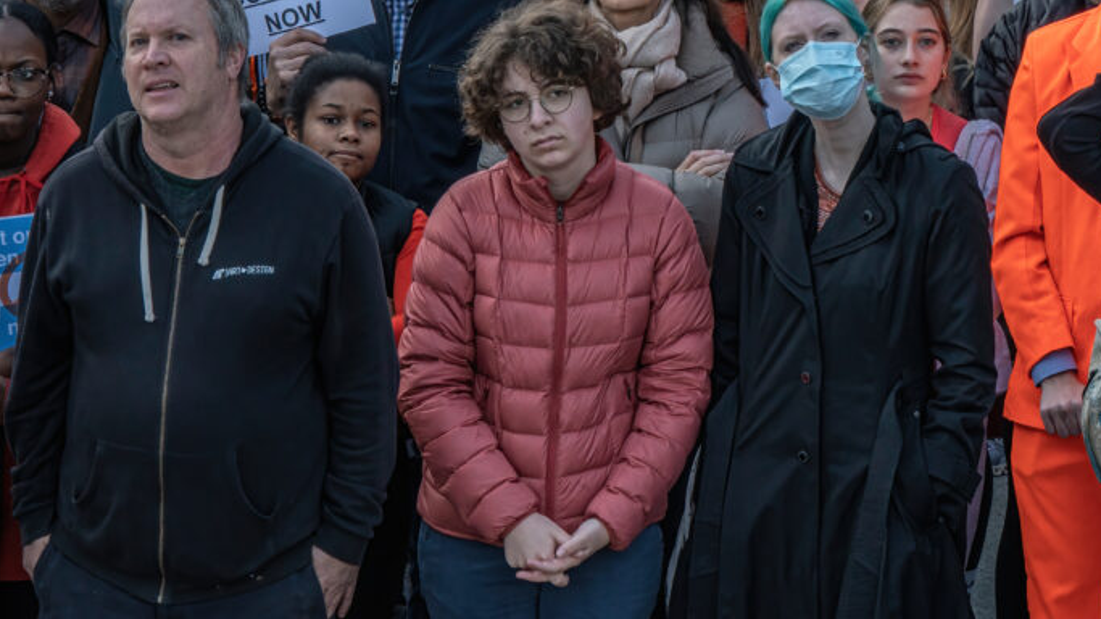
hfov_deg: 11.3
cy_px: -115
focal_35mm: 191
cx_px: 800
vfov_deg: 6.3
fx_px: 5575
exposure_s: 1/125
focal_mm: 81
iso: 400
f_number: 11
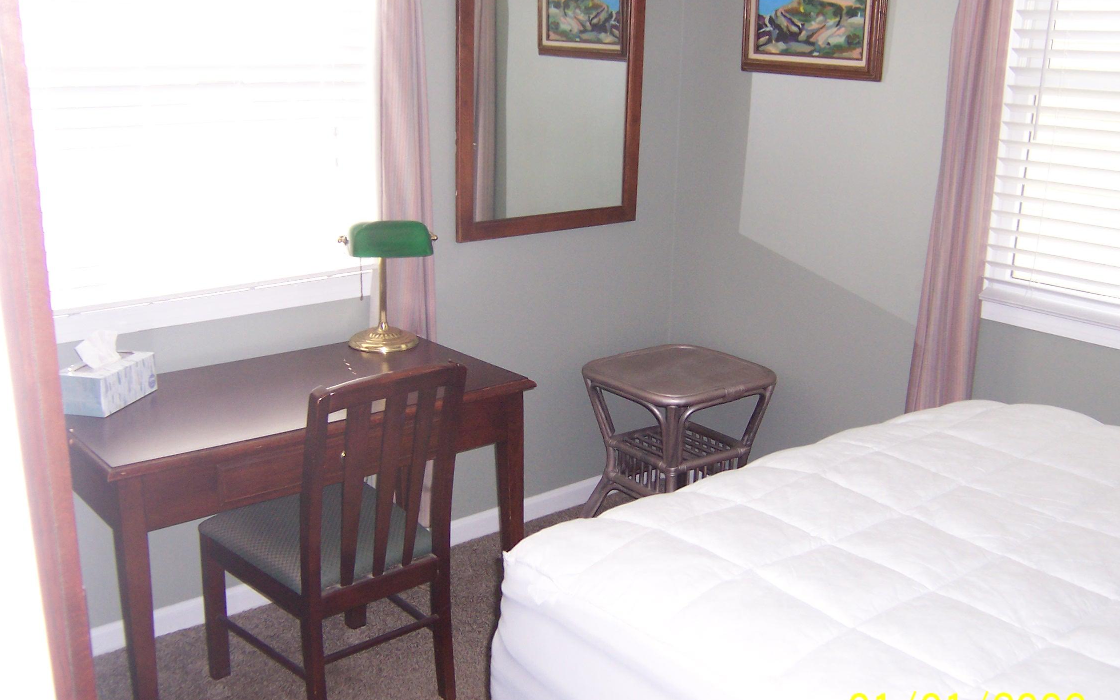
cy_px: 387
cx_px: 575
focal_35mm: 36
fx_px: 1099
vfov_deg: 35.3
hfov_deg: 54.0
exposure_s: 1/60
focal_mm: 5.5
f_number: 2.8
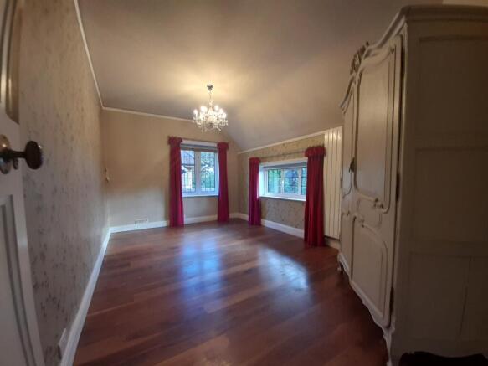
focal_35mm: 13
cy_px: 183
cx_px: 244
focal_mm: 1.42
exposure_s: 1/50
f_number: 2.2
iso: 160
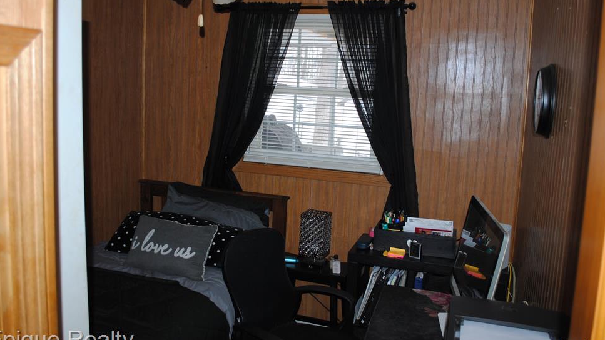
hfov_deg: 64.3
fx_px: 481
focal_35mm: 30
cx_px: 303
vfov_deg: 38.8
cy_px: 142
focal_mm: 18
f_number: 3.5
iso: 200
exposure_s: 1/60
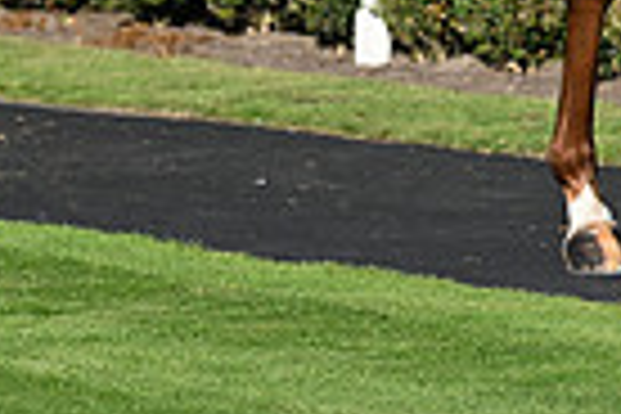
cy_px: -389
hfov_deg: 3.6
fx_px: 9763
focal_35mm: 566
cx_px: 1094
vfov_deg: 2.4
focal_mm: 135
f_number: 5.6
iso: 400
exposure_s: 1/2000
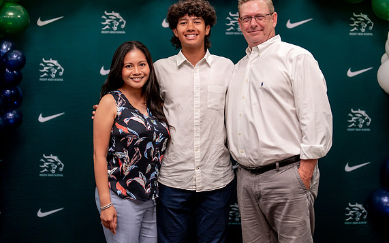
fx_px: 604
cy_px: 106
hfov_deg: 35.7
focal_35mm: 57
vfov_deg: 22.7
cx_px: 212
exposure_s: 1/320
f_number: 1.2
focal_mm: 50
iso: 800
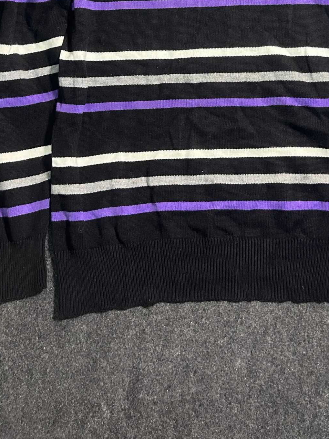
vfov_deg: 36.4
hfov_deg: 29.3
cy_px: 42
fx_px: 621
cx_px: 235
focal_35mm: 49
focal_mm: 5.7
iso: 320
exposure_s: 1/50
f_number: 1.5
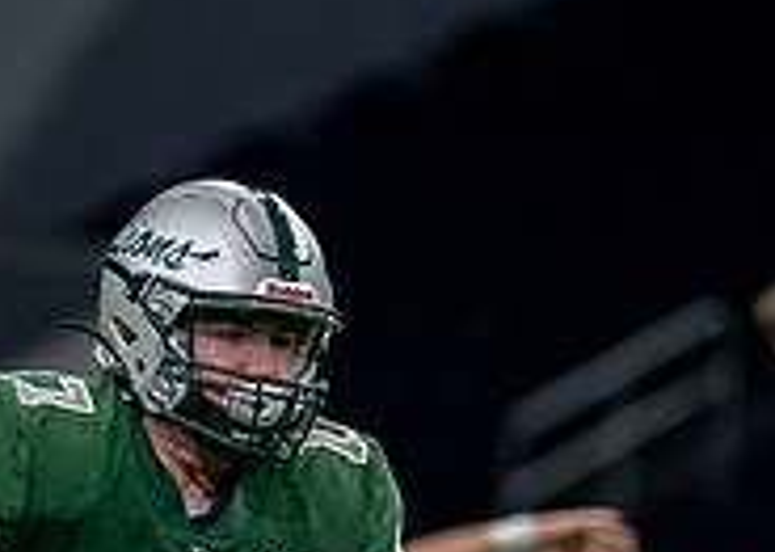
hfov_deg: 2.3
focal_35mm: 888
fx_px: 19524
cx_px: 268
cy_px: 718
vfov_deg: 1.6
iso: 1600
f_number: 2.8
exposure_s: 1/1000
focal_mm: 200
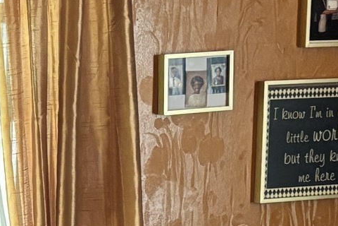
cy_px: 370
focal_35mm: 173
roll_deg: +0.6
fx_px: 1624
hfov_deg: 11.2
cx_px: -223
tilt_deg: -11.4
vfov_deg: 7.7
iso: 400
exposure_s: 1/40
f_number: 1.6
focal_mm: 5.96
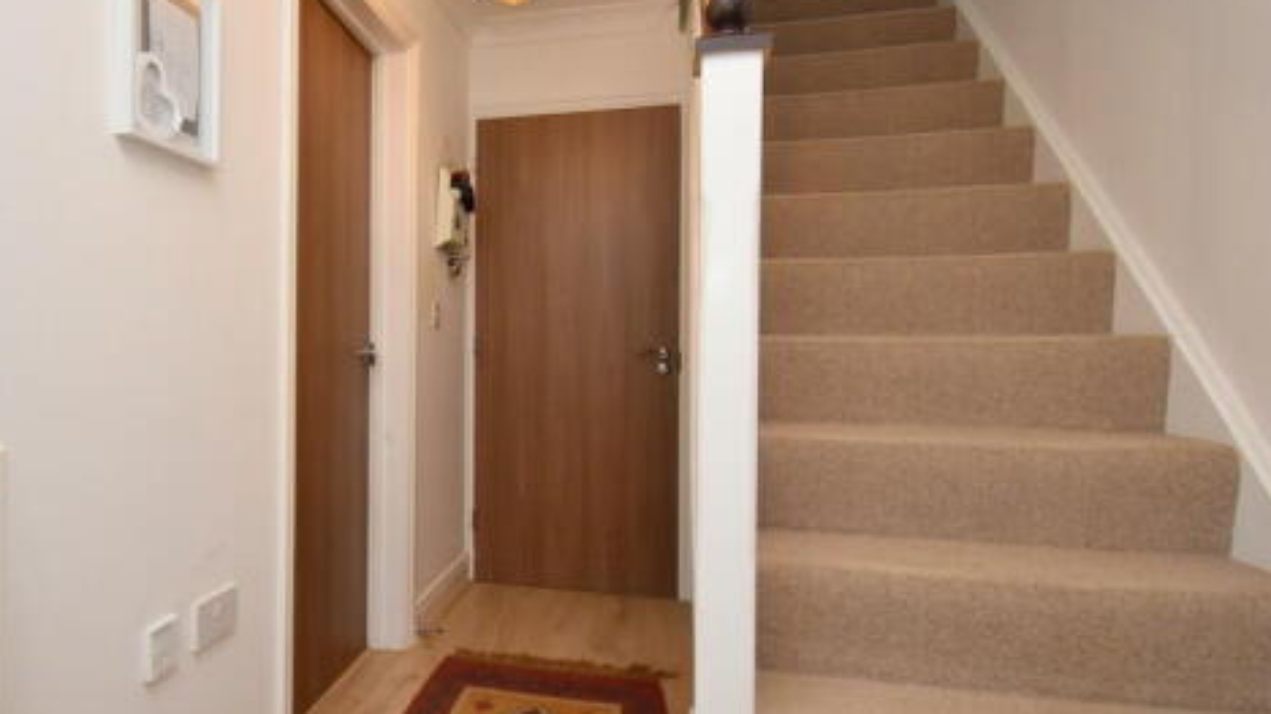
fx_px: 741
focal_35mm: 22
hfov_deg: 78.7
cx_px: 428
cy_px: 360
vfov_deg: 51.4
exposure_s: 1/160
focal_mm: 10
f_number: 4.5
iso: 800
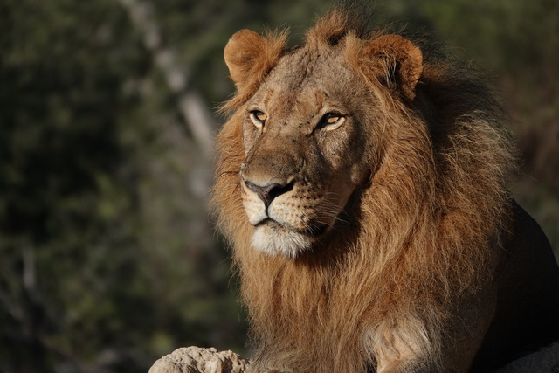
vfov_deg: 2.3
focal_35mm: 600
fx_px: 9318
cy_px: 186
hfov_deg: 3.4
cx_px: 280
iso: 100
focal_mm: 220
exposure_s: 1/1000
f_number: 4
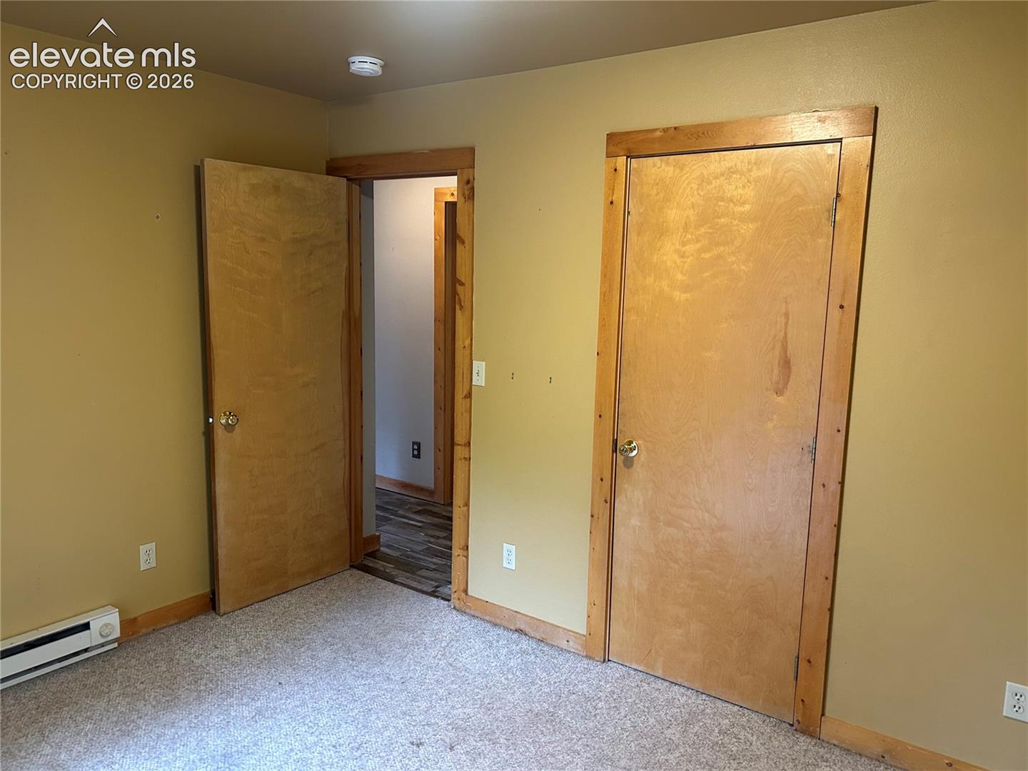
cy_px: 386
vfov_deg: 53.1
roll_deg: -1.1
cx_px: 514
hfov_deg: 67.3
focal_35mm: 26
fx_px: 772
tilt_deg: -7.6
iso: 200
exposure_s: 1/60
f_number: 1.5
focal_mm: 5.7
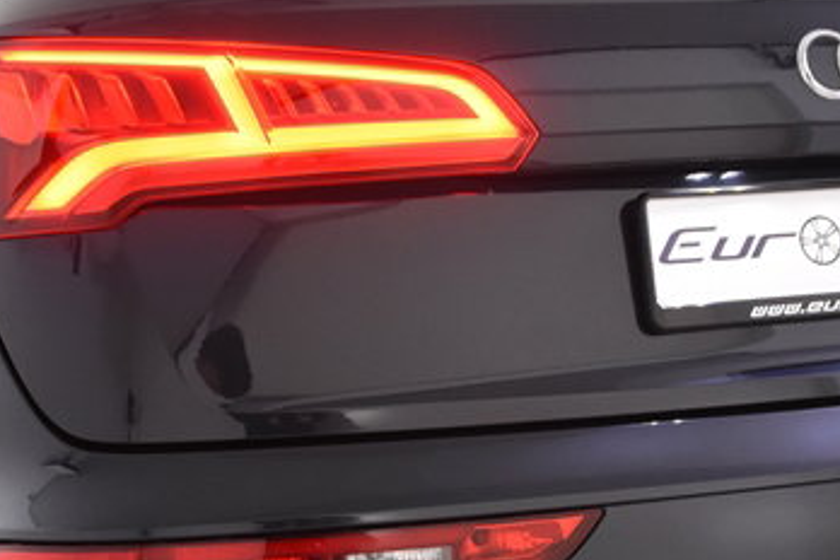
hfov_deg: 21.0
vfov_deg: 14.1
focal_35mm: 97
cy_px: 363
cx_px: 514
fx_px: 2263
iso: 1600
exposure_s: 1/60
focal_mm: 22
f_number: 4
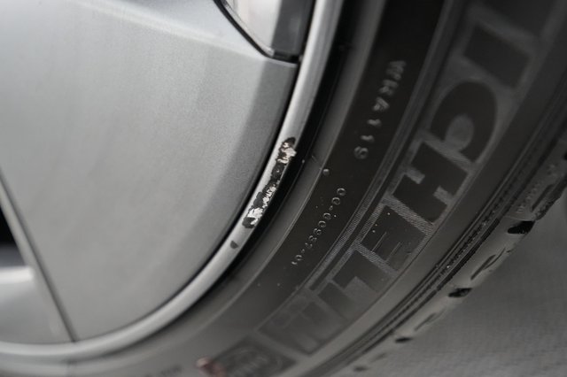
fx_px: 394
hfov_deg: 71.5
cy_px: 188
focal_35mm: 25
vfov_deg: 51.2
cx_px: 284
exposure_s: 1/60
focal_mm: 25
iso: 8000
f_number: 2.8
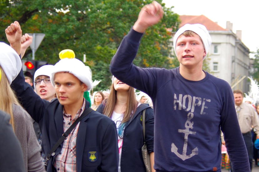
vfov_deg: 18.1
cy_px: 86
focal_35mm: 75
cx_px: 130
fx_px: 539
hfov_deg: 27.0
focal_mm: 50
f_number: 4
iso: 200
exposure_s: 1/125
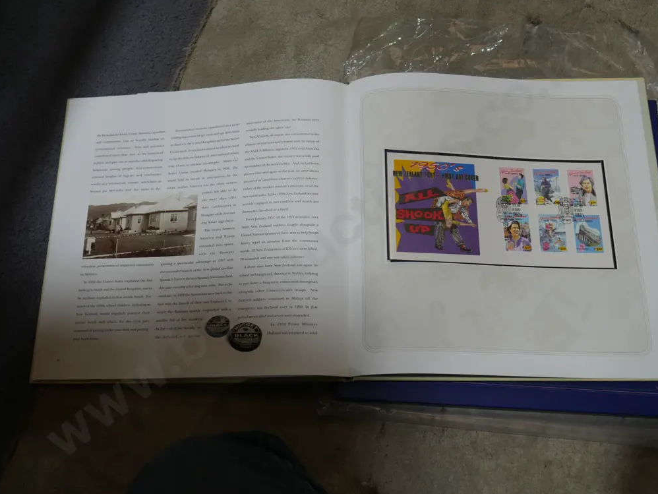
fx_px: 742
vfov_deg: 36.8
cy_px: 246
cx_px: 323
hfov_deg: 47.9
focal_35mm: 39
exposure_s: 1/125
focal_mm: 19
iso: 200
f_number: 4.1
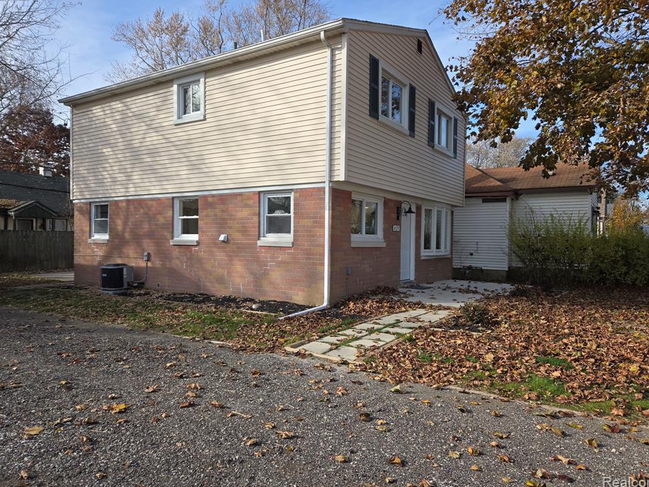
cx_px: 331
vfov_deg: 56.8
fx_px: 450
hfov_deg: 71.6
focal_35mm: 24
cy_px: 239
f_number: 1.8
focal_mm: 5.4
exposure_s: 1/1070
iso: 25
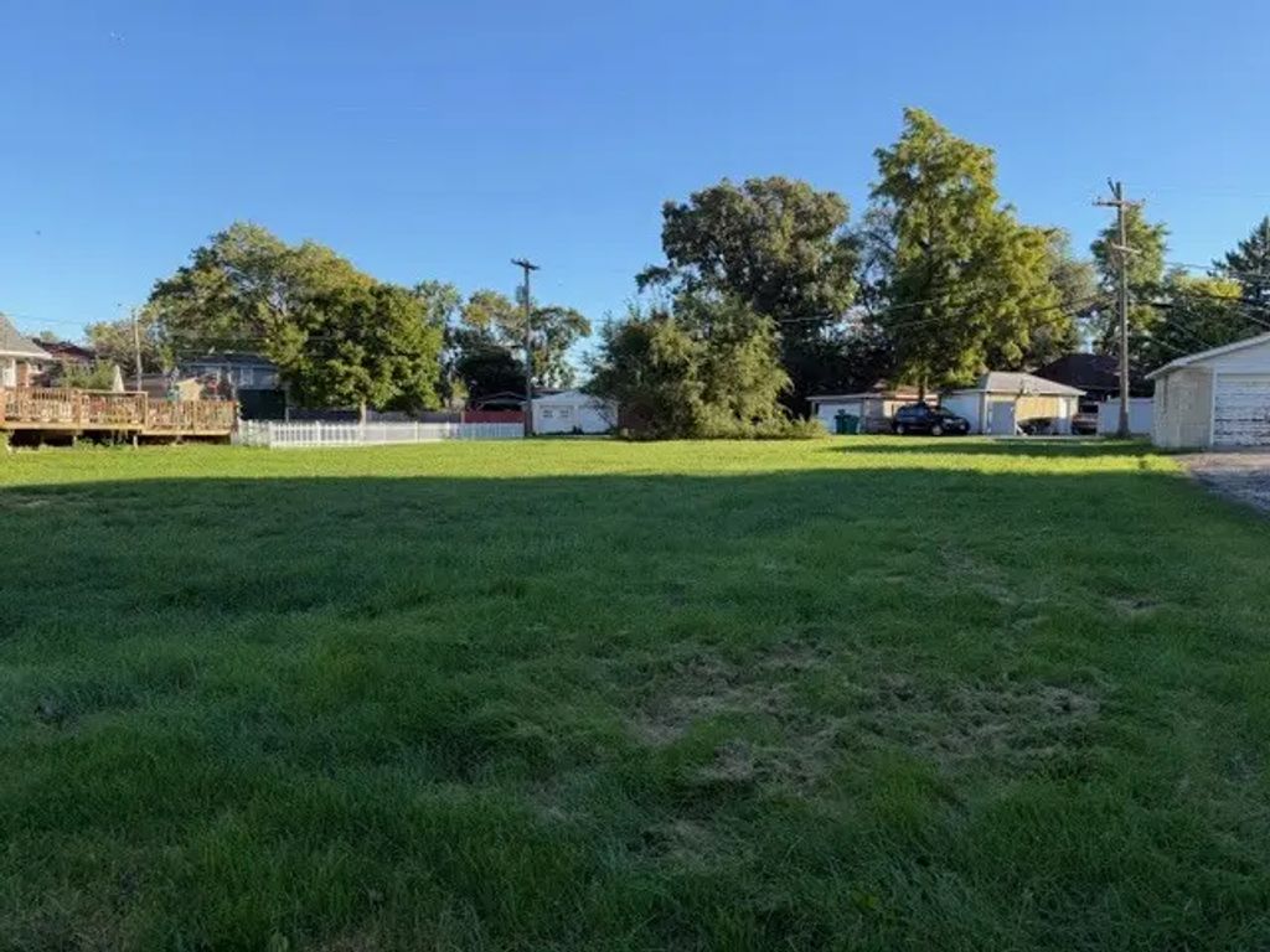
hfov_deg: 71.6
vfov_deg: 56.8
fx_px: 881
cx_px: 635
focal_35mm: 24
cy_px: 476
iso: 80
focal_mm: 6.76
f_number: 1.78
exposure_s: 1/1464
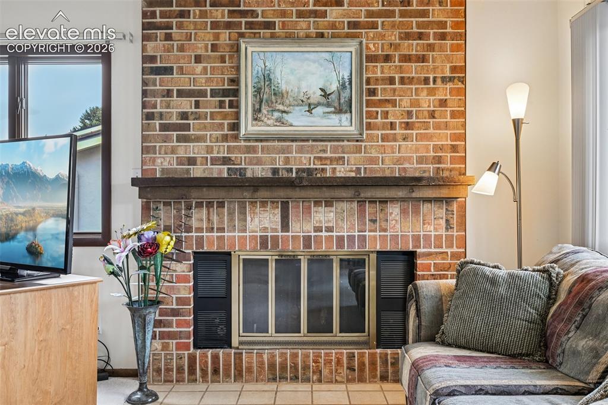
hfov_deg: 61.9
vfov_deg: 43.6
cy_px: 202
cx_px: 304
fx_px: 506
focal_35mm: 30
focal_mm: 30
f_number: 11
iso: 400
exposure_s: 1/3.33
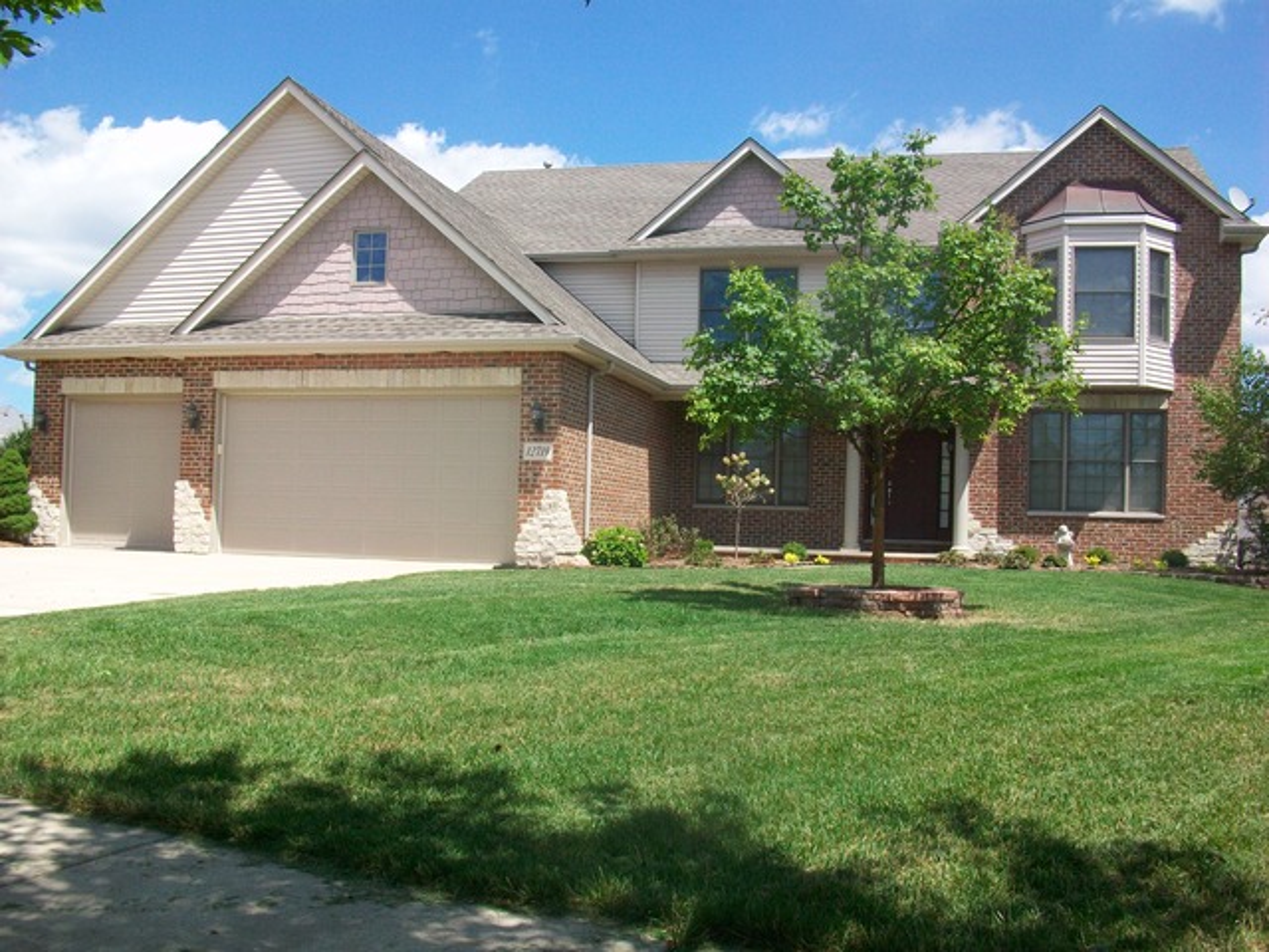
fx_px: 1173
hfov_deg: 56.8
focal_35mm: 32
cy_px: 476
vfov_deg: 44.2
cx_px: 634
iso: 64
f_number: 5.5
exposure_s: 1/250
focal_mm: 5.7
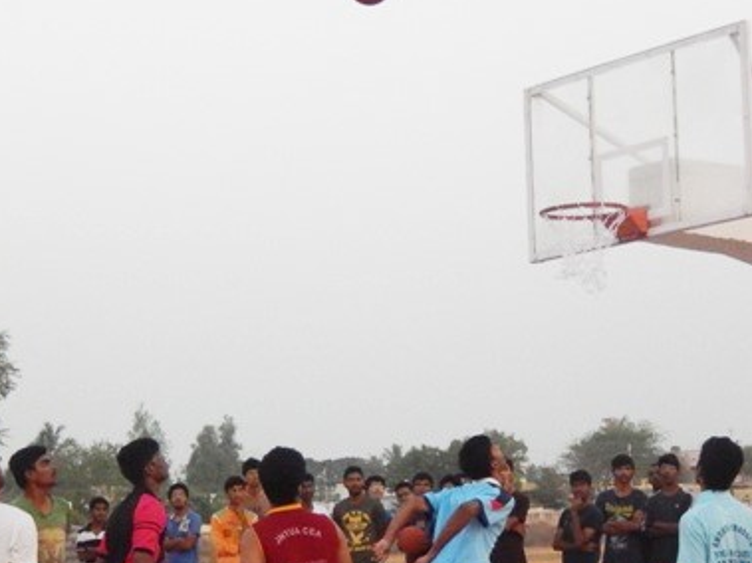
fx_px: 2128
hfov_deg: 20.0
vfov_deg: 15.1
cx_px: 391
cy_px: 335
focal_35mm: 98
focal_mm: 10.4
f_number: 4.6
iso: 1600
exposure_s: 1/800
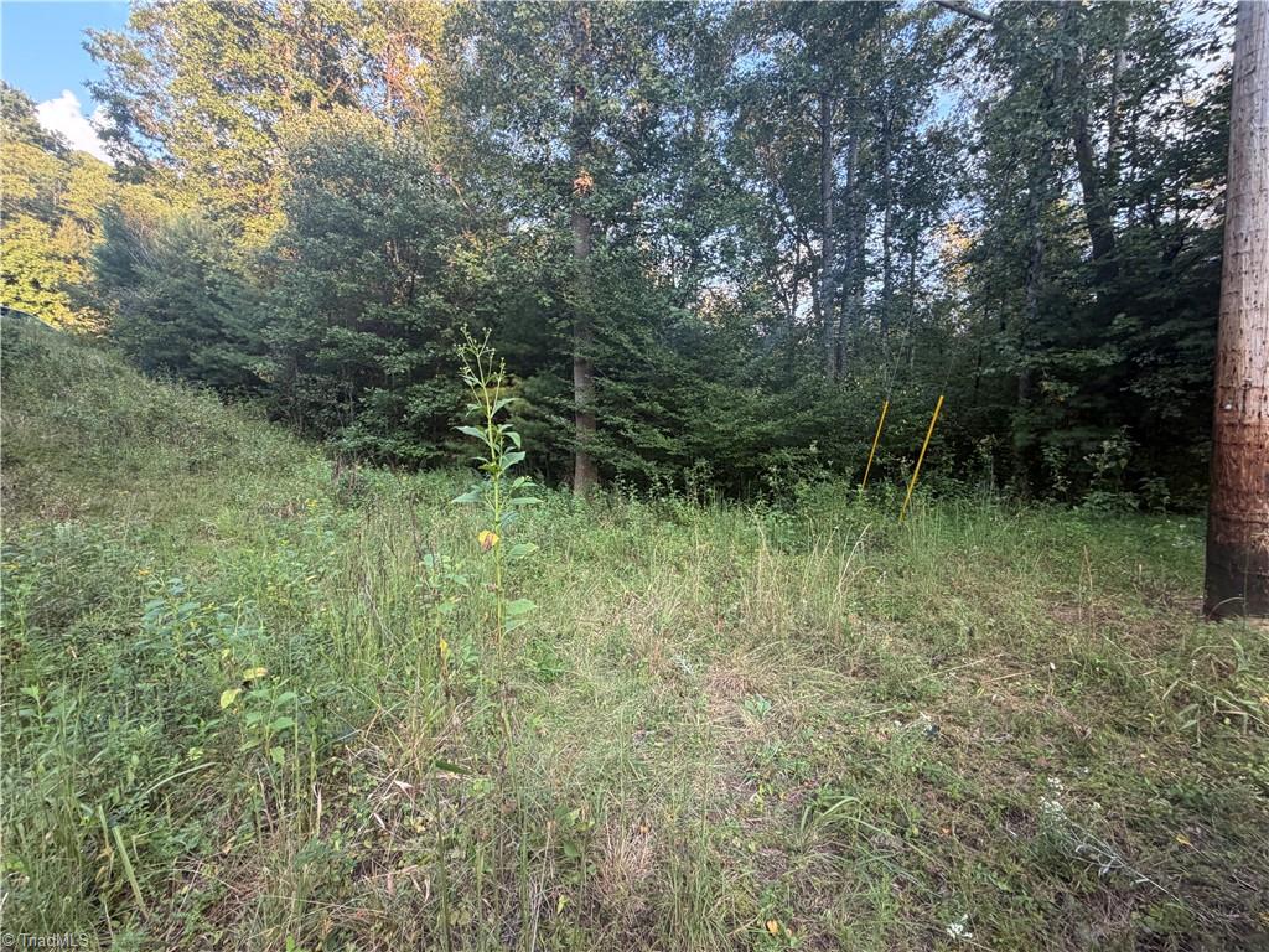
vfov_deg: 85.7
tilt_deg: -3.7
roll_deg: +0.1
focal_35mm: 14
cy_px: 476
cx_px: 634
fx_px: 513
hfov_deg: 102.1
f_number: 2.2
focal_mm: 2.22
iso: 125
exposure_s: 1/121
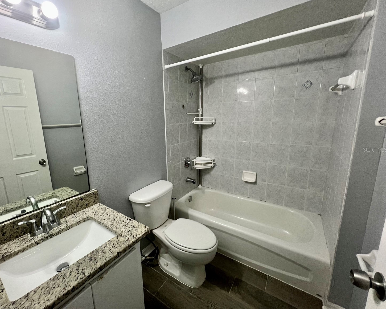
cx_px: 175
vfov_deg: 88.0
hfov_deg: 100.4
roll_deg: +1.3
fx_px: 160
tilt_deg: -12.3
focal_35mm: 14
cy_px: 149
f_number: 1.8
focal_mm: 1.57
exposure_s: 1/120
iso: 250
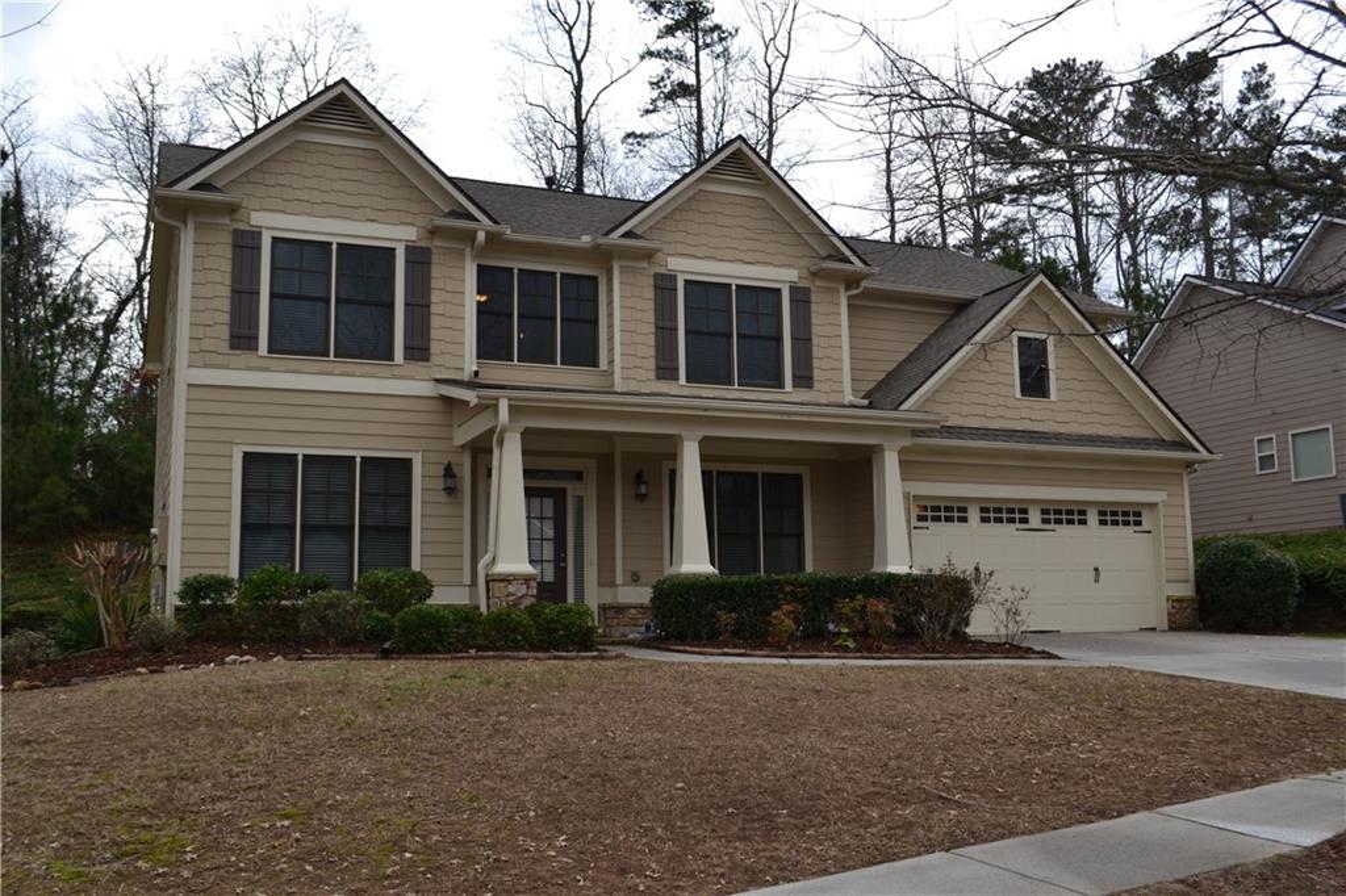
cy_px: 448
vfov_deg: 39.9
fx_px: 1233
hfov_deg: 57.2
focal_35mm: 33
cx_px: 673
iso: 100
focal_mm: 22
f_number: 7.1
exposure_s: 1/200
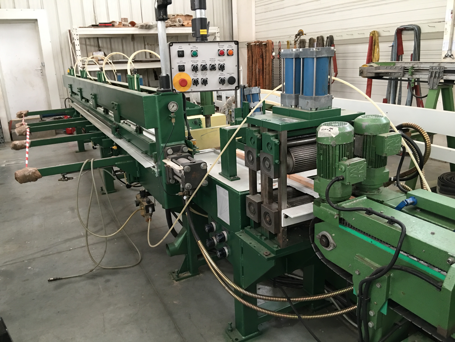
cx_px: 228
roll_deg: +2.3
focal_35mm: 29
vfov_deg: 48.2
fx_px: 381
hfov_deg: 61.7
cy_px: 171
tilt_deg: -16.4
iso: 80
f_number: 2.2
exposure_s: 1/17
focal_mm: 4.15
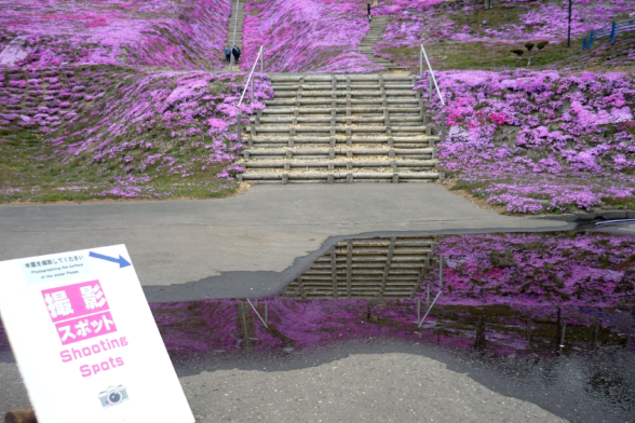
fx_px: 617
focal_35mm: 35
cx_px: 323
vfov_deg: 37.8
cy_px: 233
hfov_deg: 54.4
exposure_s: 1/400
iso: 100
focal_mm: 5.5
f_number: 2.8
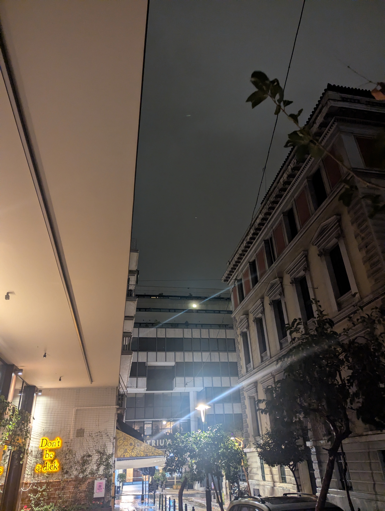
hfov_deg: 56.9
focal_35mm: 24
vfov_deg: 71.5
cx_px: 192
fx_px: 355
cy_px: 256
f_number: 1.85
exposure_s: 1/33.3
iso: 744
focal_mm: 6.81
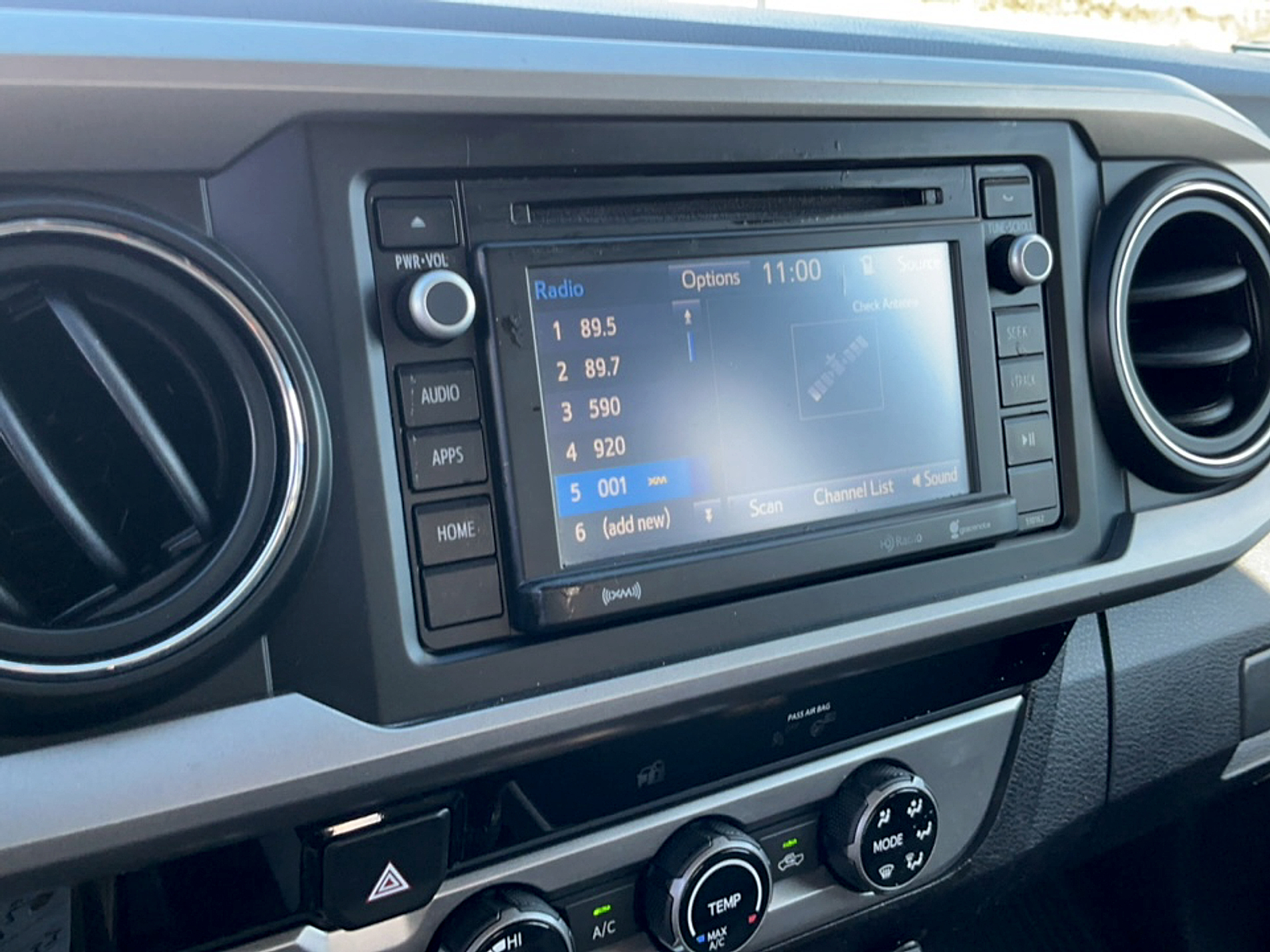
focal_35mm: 30
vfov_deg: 46.8
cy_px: 476
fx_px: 1101
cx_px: 635
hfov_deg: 60.0
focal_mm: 3
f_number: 1.8
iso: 32
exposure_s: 1/60
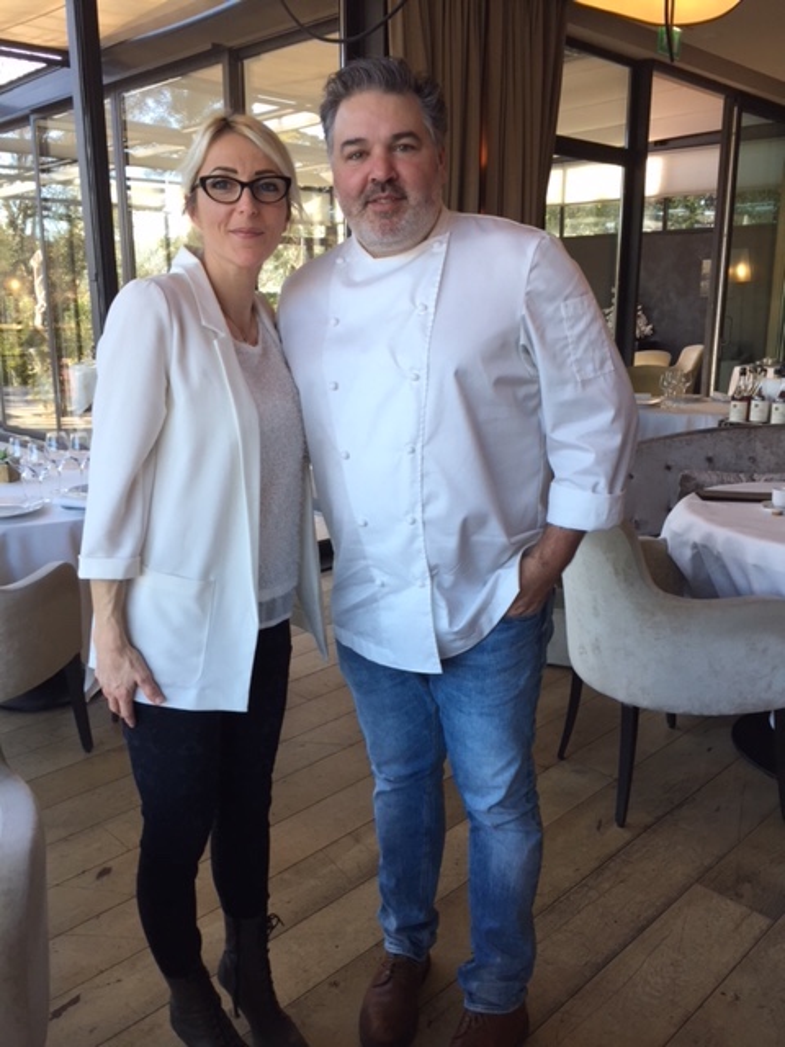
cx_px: 392
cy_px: 524
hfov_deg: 48.2
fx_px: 877
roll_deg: -0.1
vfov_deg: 61.7
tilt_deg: -12.7
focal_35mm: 29
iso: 40
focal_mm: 4.15
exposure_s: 1/100
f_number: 2.2
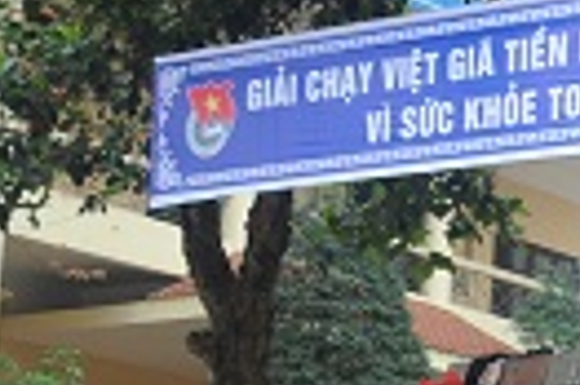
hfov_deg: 13.2
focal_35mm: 139
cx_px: 1071
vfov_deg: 9.6
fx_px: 2237
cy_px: 578
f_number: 4.5
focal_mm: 22
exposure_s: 1/80
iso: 250
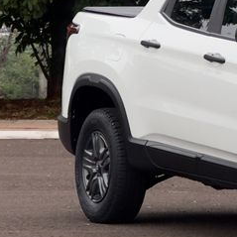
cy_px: 22
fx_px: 1789
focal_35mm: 231
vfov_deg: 7.6
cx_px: 361
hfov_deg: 7.4
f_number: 2.8
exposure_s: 1/380
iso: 25
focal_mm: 9
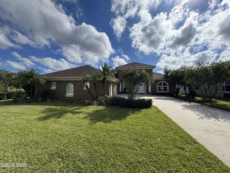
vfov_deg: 85.7
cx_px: 115
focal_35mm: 14
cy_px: 86
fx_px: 93
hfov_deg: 102.1
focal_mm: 2.22
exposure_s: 1/2415
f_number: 2.2
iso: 50
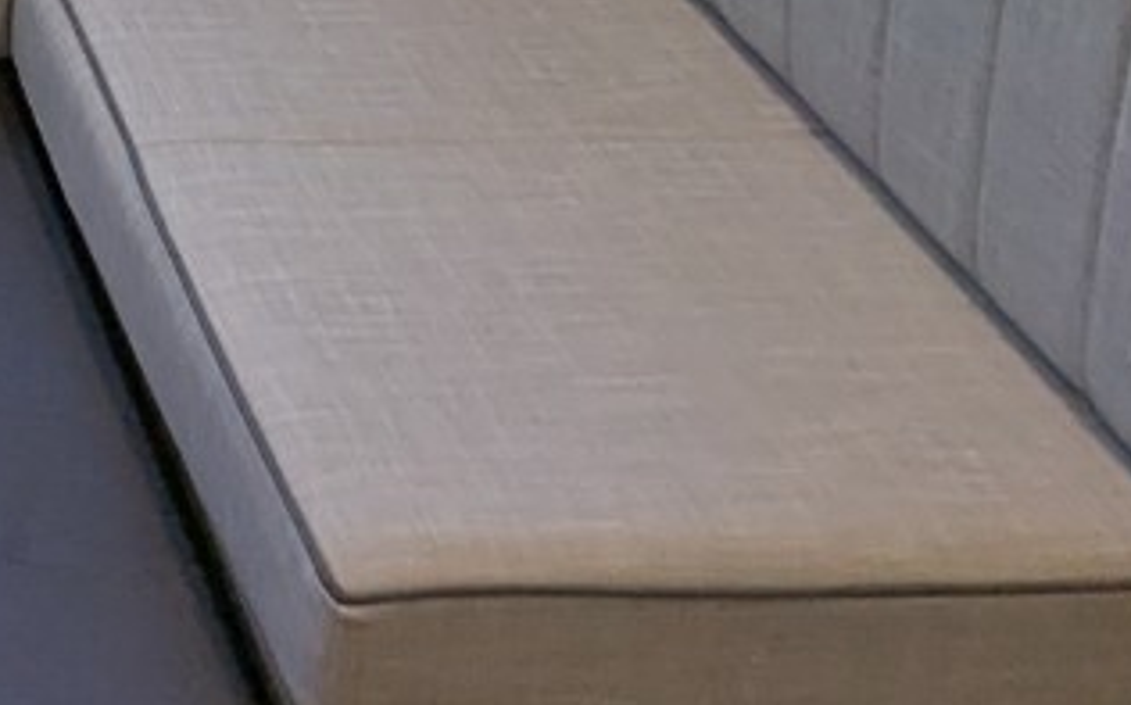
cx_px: -560
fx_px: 2310
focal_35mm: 75
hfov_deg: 22.6
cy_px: -673
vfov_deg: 14.6
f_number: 2.2
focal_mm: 2.35
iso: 76
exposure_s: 1/148
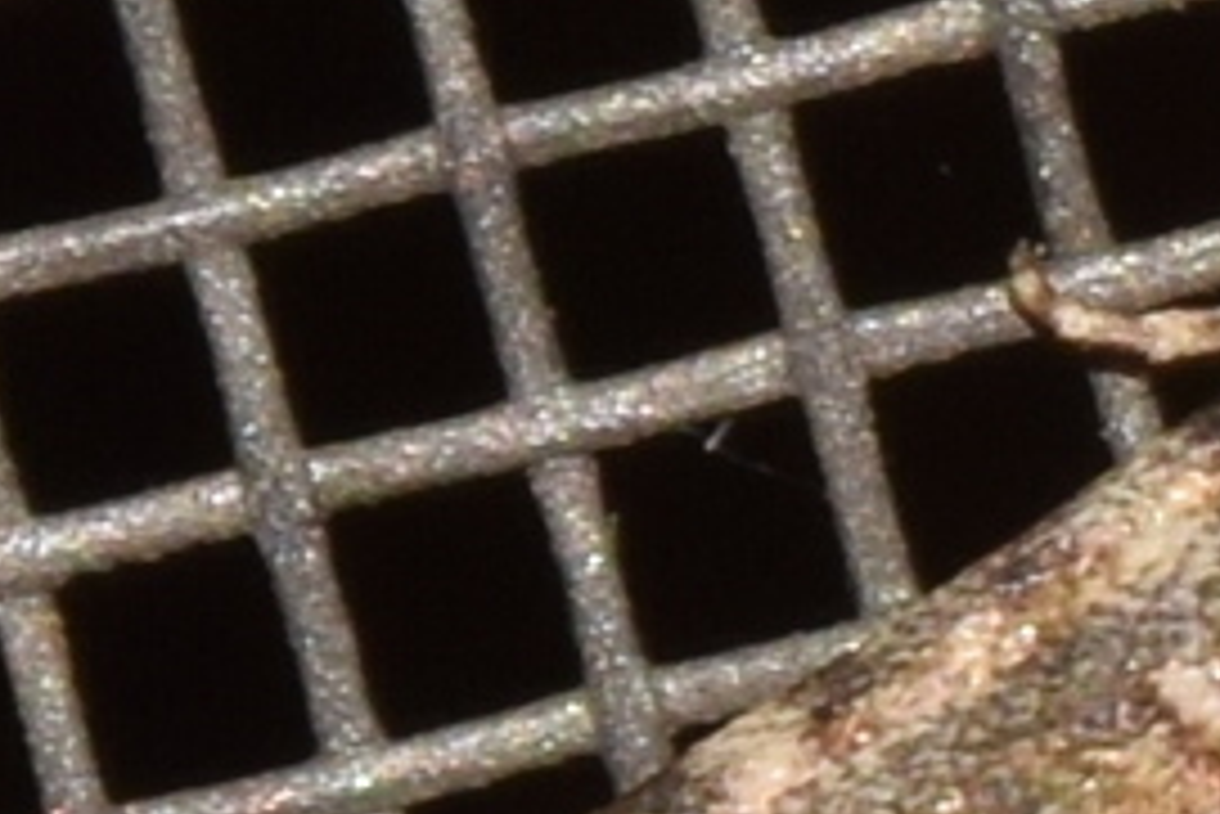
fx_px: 25158
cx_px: 1920
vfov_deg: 1.9
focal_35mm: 742
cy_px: 1120
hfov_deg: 2.8
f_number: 14
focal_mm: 140
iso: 200
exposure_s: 1/160
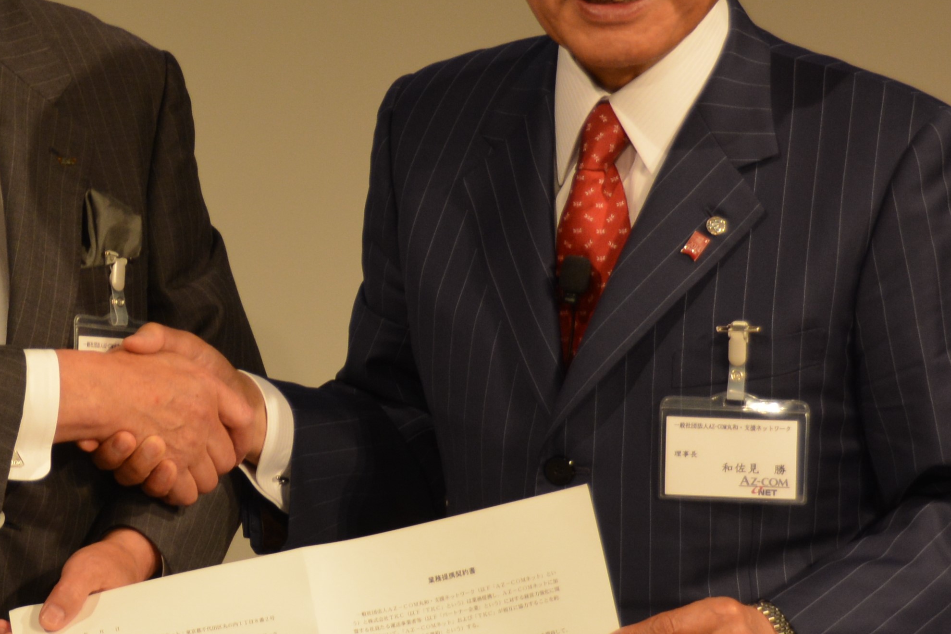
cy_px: 166
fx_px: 3804
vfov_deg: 9.5
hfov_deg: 14.2
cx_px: 297
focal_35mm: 144
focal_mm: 52
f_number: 4.8
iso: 400
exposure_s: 1/60
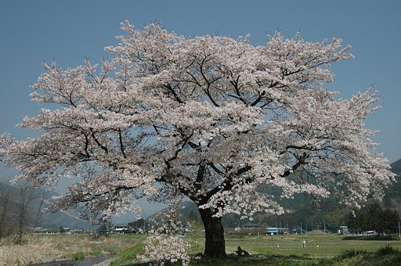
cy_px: 133
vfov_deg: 31.8
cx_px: 200
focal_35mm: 42
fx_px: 467
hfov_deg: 46.5
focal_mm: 28
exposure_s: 1/320
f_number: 6.3
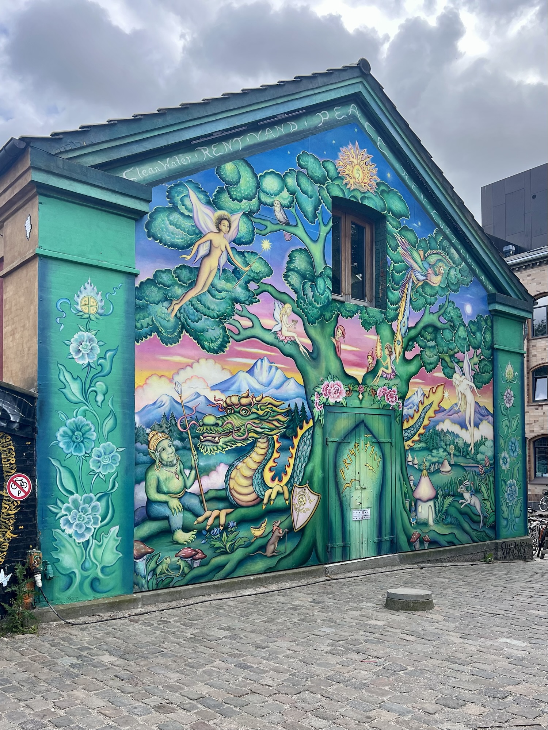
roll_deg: -0.3
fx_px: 549
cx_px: 274
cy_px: 365
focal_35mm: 26
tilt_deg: +4.4
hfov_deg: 53.1
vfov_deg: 67.3
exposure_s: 1/1344
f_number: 1.5
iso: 50
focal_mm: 5.7
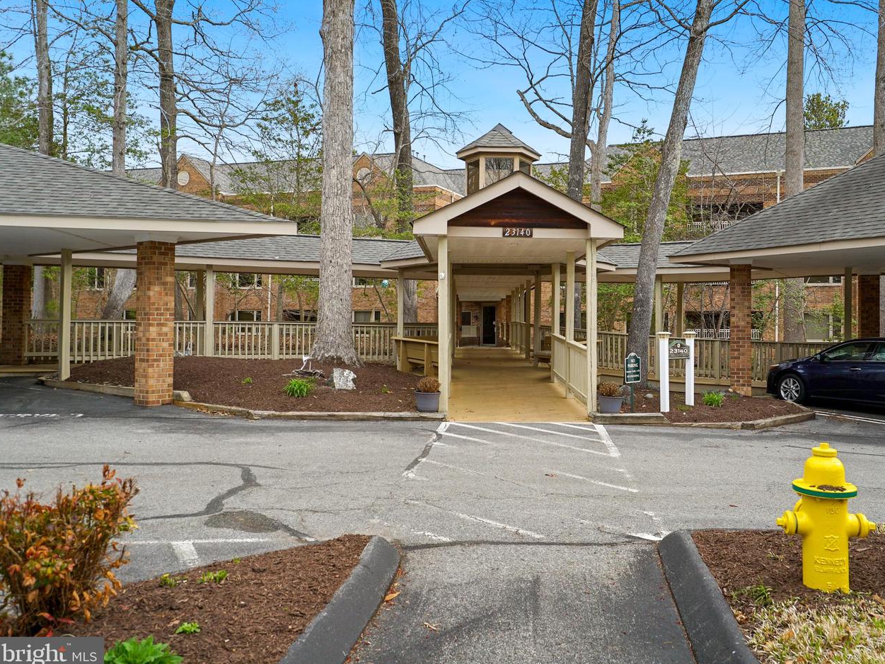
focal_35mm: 31
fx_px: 792
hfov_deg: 58.1
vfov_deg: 45.4
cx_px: 503
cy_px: 333
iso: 320
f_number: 8
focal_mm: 28
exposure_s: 1/80
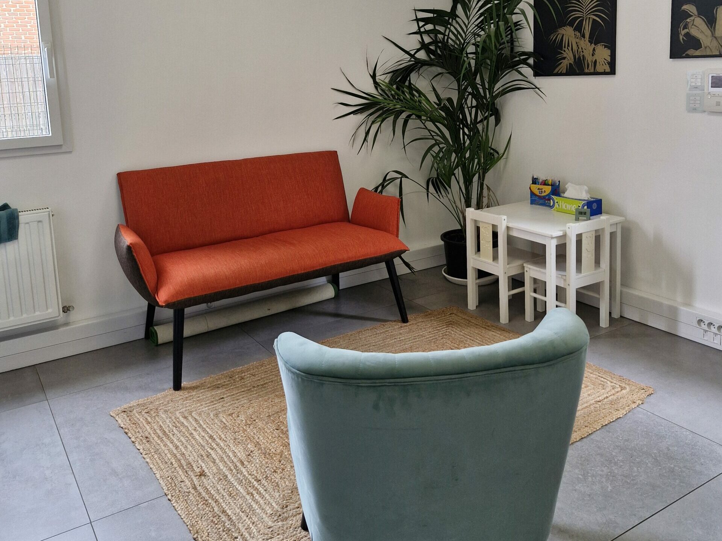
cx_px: 361
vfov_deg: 58.8
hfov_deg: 74.0
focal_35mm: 23
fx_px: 479
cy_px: 270
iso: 200
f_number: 1.8
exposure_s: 1/180
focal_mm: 5.54
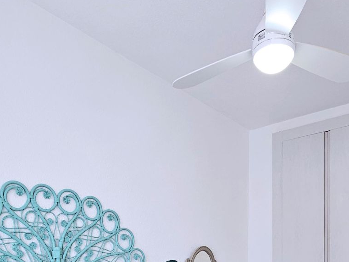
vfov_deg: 35.9
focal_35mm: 35
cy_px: 273
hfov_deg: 52.6
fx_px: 353
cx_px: 181
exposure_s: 1/50
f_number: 2.2
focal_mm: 2.2
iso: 64
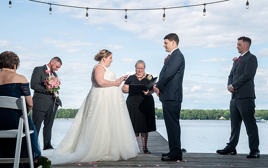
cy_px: 87
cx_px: 134
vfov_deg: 24.9
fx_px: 380
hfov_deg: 38.8
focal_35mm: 52
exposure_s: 1/250
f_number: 5.6
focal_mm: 50
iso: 100
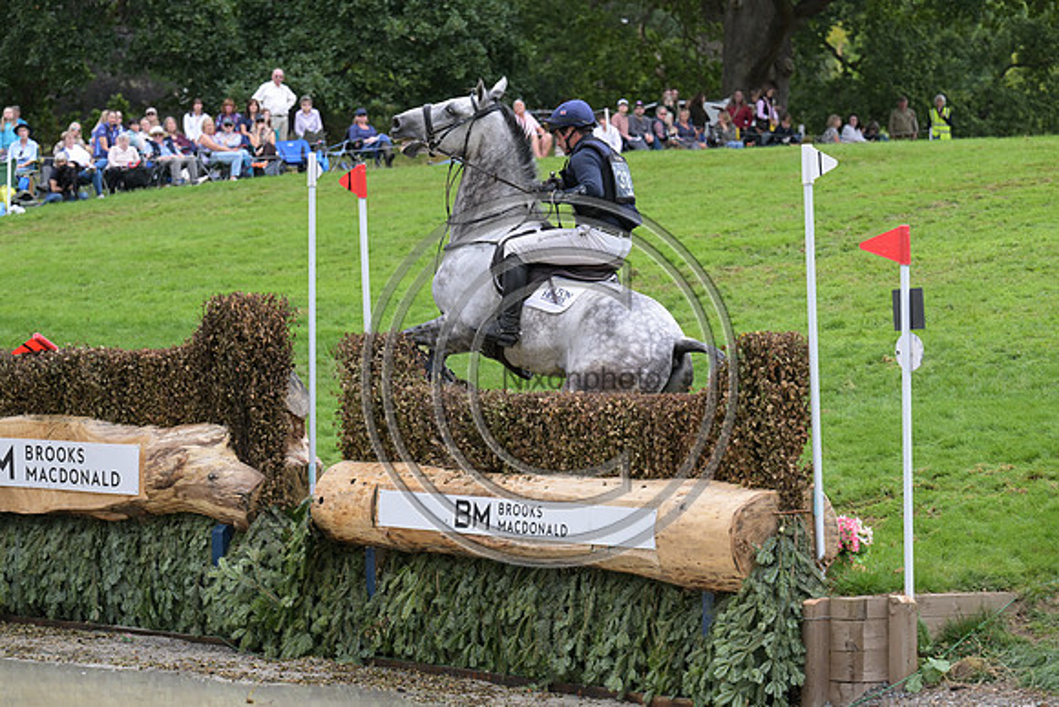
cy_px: 354
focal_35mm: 135
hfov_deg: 15.2
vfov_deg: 10.2
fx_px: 3972
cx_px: 530
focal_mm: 135
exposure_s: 1/1250
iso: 1600
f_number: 5.6
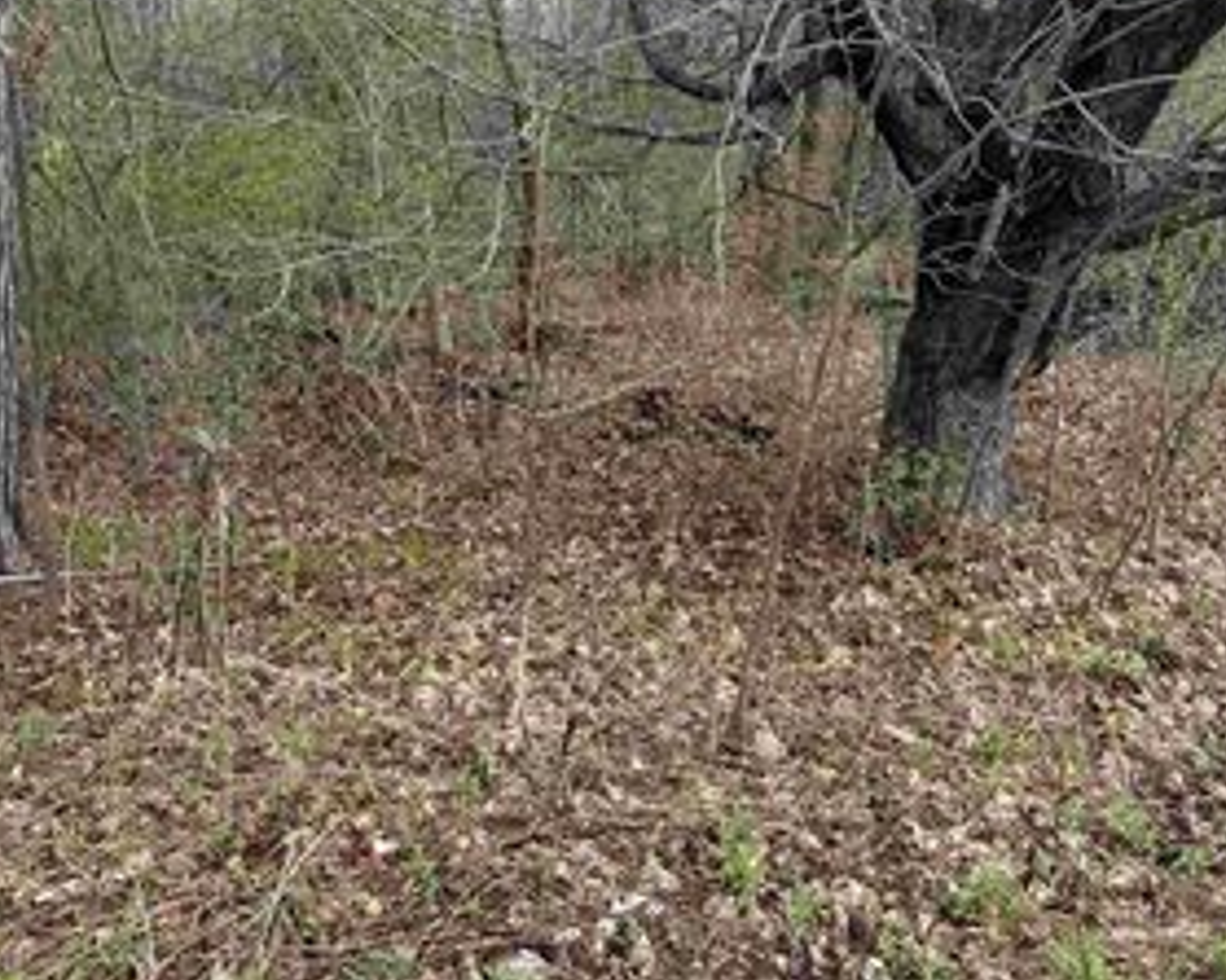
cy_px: 266
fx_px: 1523
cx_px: 694
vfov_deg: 35.0
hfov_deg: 43.7
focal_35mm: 42
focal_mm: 6.76
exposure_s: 1/813
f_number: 1.78
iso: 100
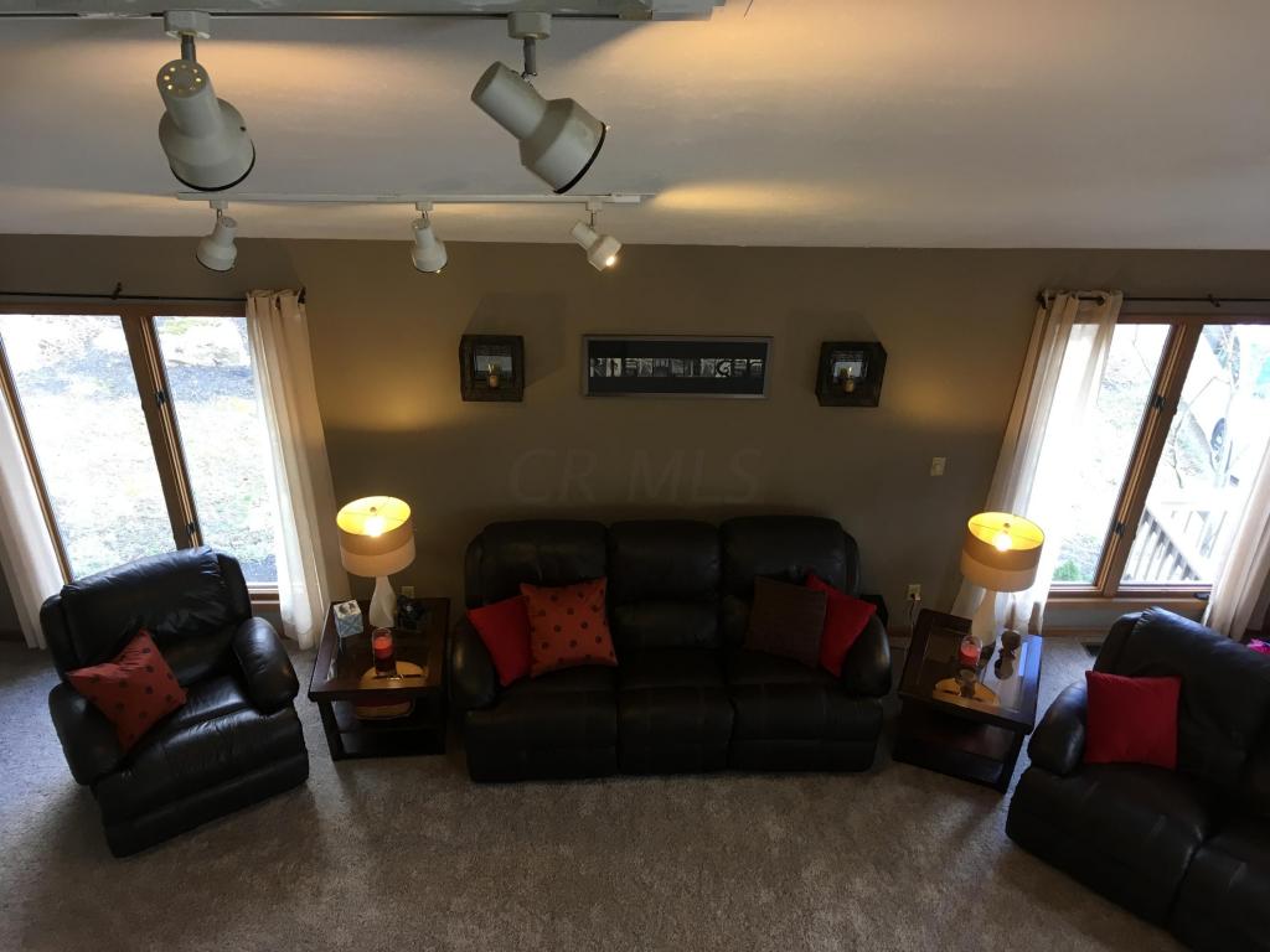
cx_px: 635
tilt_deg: -31.5
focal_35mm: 29
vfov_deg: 48.2
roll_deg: -0.5
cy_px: 476
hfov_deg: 61.7
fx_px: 1064
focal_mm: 4.15
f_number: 2.2
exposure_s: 1/30
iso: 50
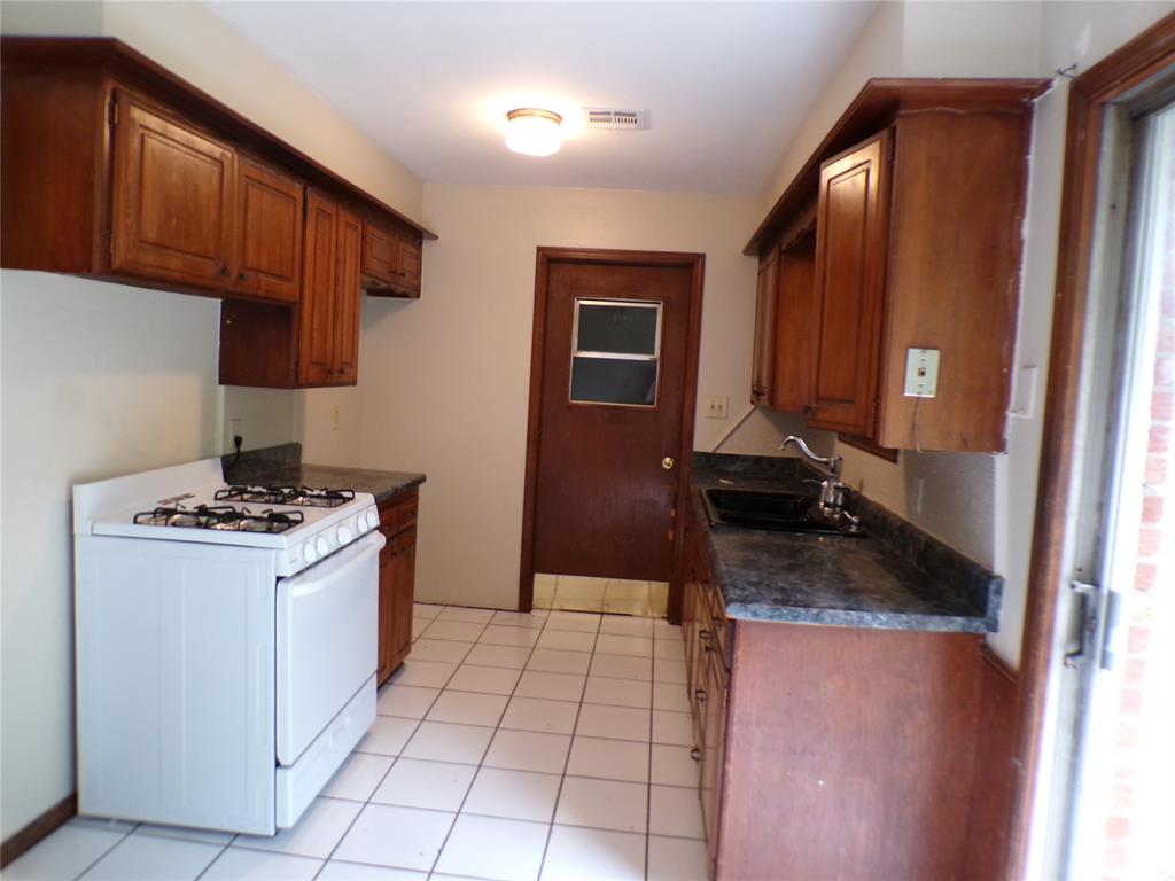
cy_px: 440
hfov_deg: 71.6
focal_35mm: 24
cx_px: 588
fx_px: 815
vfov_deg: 56.8
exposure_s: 1/17
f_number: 3
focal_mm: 4.3
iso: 241
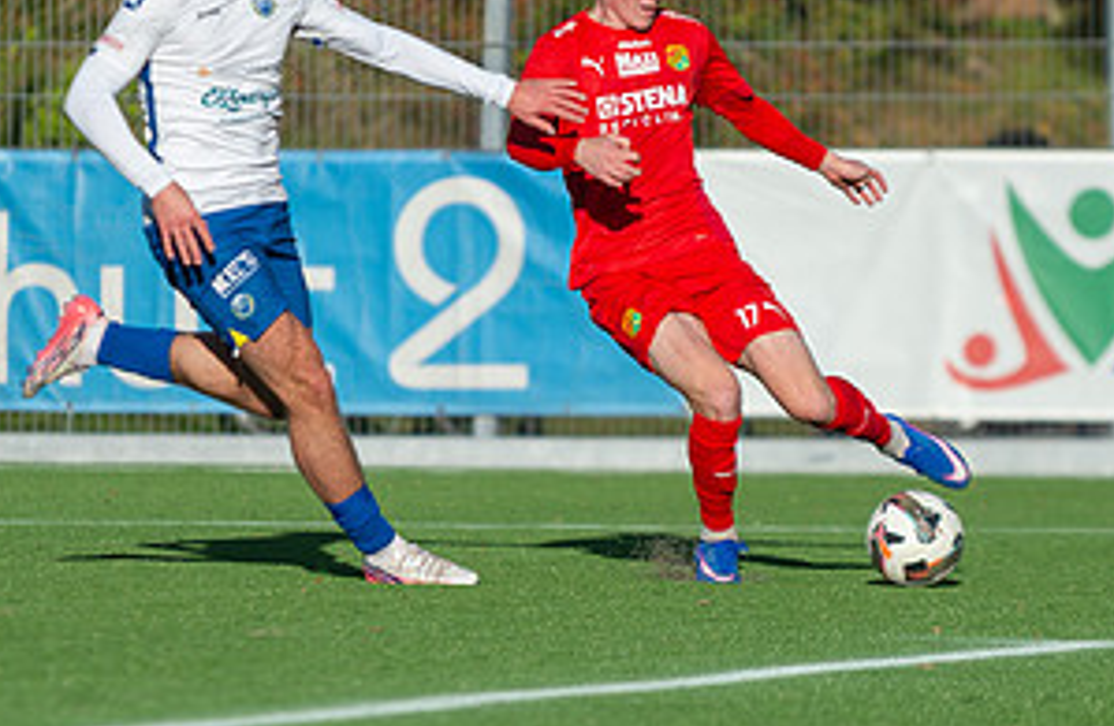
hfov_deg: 3.9
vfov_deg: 2.5
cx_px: 378
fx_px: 16321
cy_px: 285
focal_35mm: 531
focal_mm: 200
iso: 100
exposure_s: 1/1600
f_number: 3.2
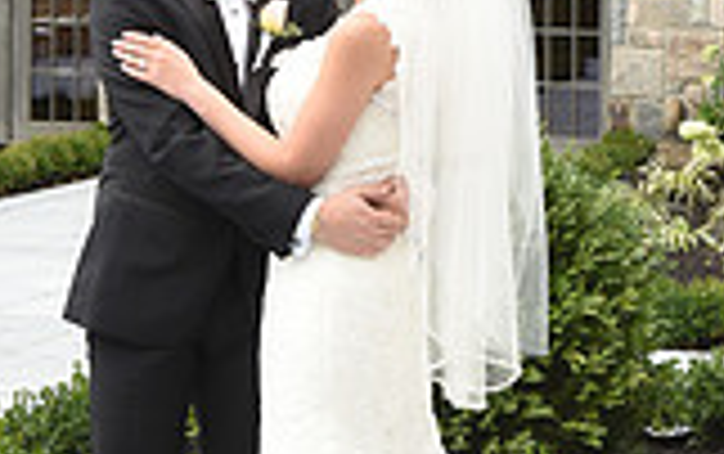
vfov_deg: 10.4
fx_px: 2469
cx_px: 434
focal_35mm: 125
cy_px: 18
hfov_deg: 16.7
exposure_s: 1/200
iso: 1000
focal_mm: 34
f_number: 10
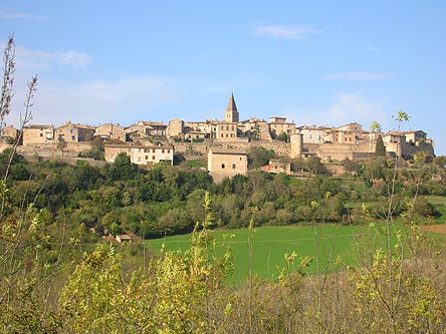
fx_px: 1069
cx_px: 223
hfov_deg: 23.6
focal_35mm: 83
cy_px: 166
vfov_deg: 17.8
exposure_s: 1/382
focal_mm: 13.7
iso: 50
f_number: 4.2
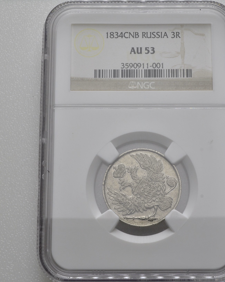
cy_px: 140
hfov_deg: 20.5
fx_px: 622
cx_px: 141
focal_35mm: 75
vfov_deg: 25.5
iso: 400
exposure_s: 1/250
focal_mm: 35
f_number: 14
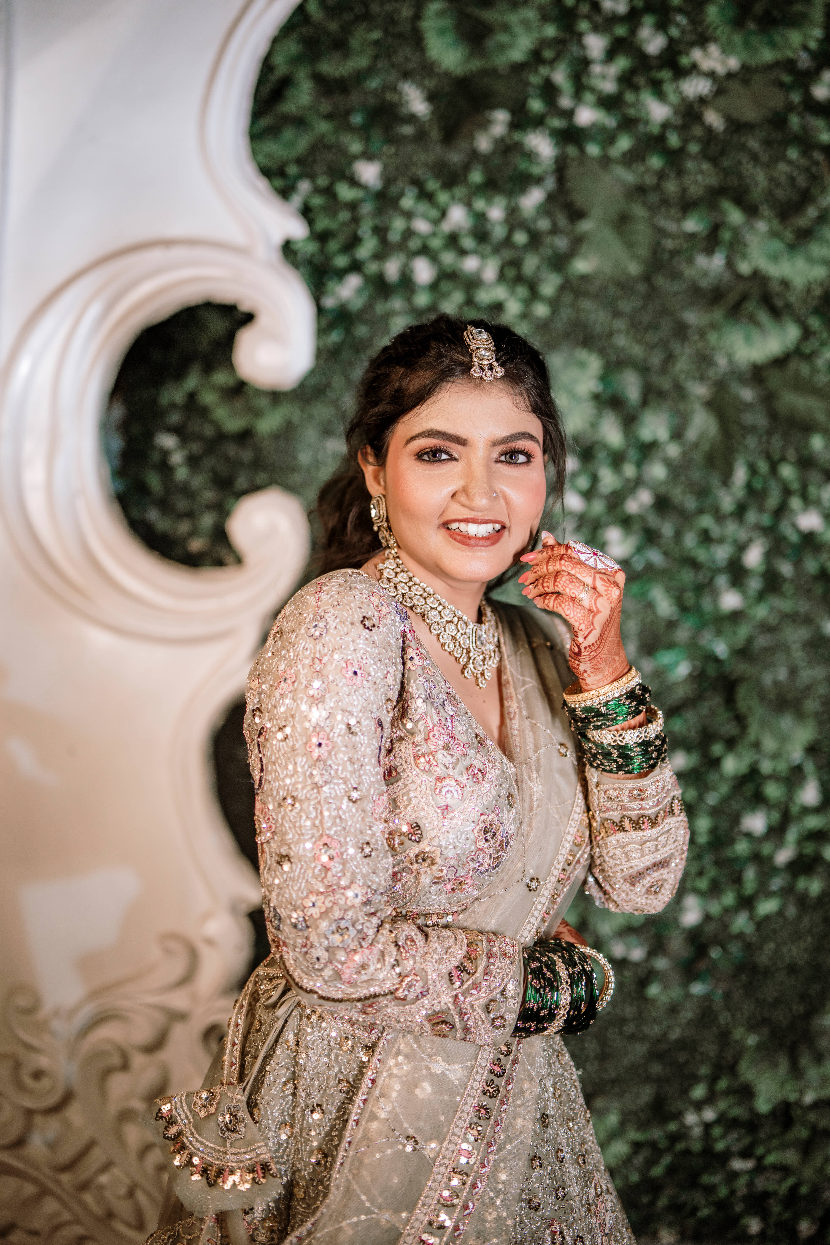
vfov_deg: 54.4
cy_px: 622
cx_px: 415
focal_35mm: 35
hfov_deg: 37.9
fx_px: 1210
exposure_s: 1/250
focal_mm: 35
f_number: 1.4
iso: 200
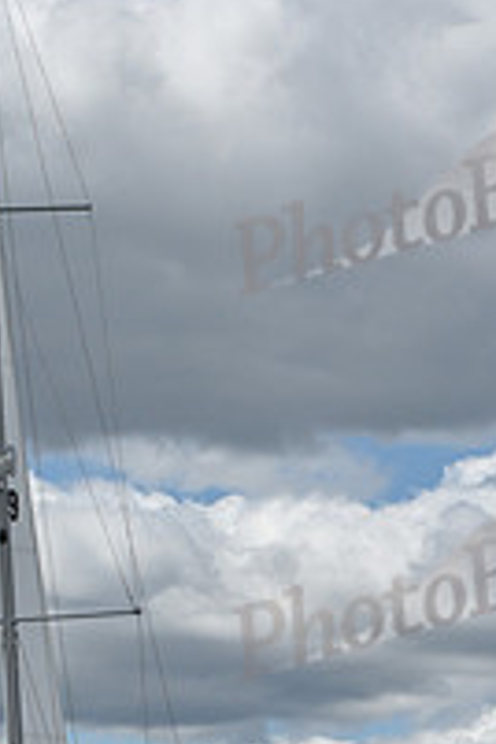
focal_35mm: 202
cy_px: 444
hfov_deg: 6.8
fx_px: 4174
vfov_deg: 10.2
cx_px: 43
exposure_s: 1/800
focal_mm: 70
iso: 250
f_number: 11
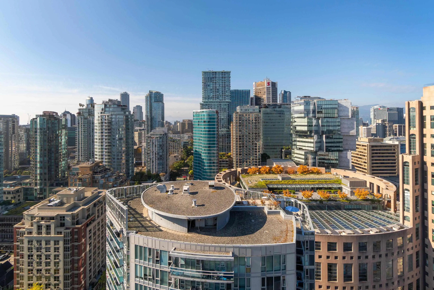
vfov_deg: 77.3
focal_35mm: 15
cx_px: 217
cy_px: 145
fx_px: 181
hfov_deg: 100.4
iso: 200
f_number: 8
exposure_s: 1/400
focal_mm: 10
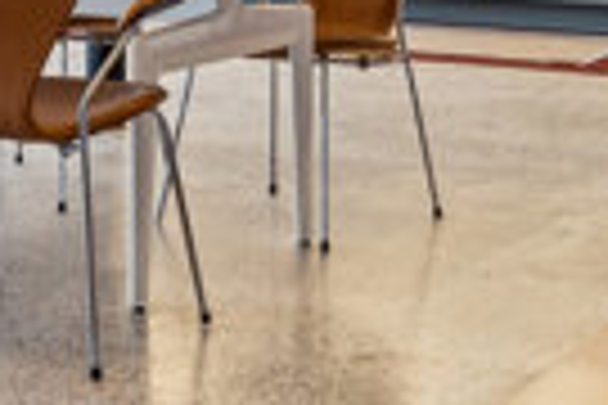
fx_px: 2195
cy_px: -232
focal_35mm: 130
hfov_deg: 15.5
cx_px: -14
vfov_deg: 10.2
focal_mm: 22
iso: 200
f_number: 8
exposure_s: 1/4
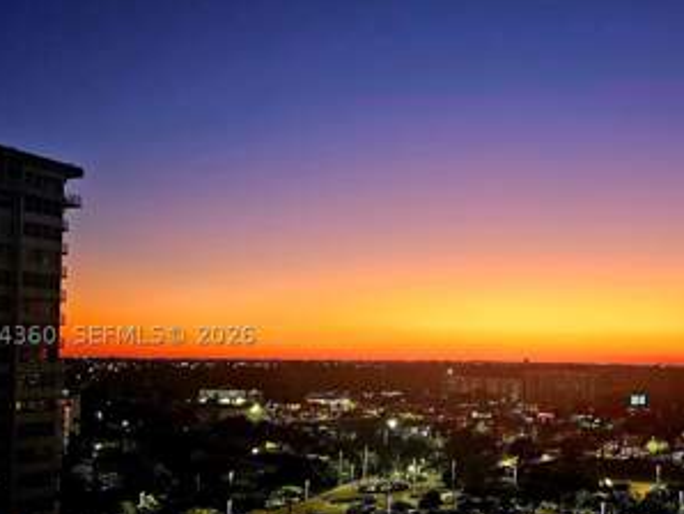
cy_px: 335
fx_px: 732
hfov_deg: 49.1
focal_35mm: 37
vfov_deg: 38.4
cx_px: 466
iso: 500
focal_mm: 6.3
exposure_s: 1/120
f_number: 1.7
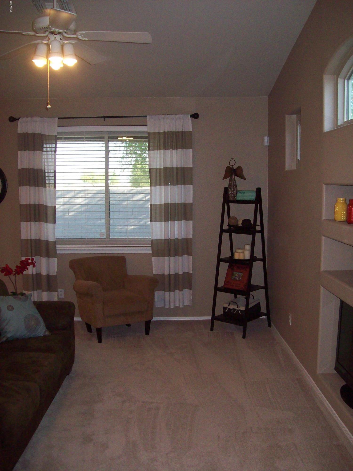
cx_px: 176
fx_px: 489
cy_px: 236
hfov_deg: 39.7
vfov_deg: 51.4
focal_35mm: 36
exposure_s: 1/82.1
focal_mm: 6
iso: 200
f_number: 2.7
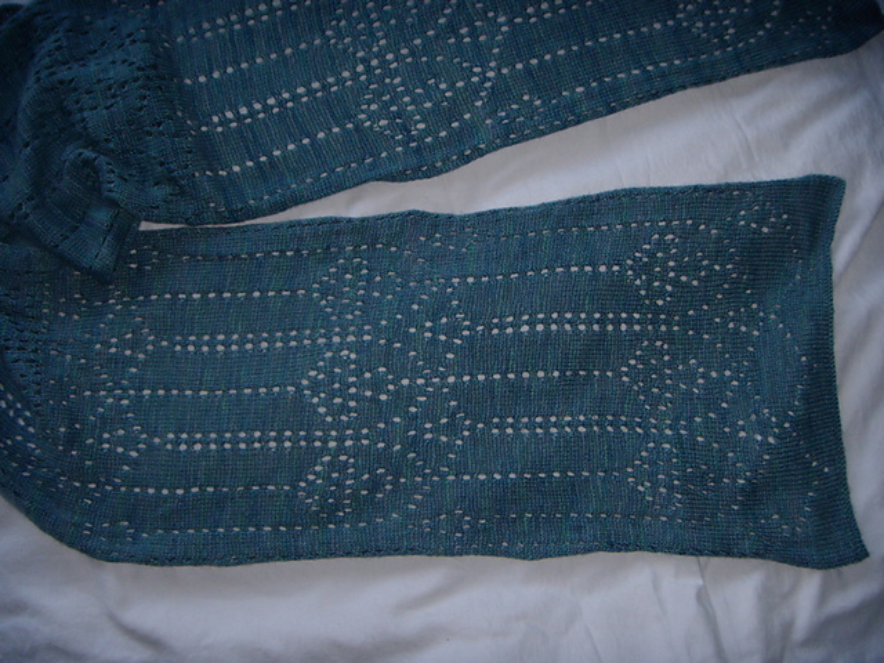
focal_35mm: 38
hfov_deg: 49.0
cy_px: 332
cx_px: 442
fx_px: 970
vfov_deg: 37.7
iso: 64
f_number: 3.5
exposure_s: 1/60.2
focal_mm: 6.4
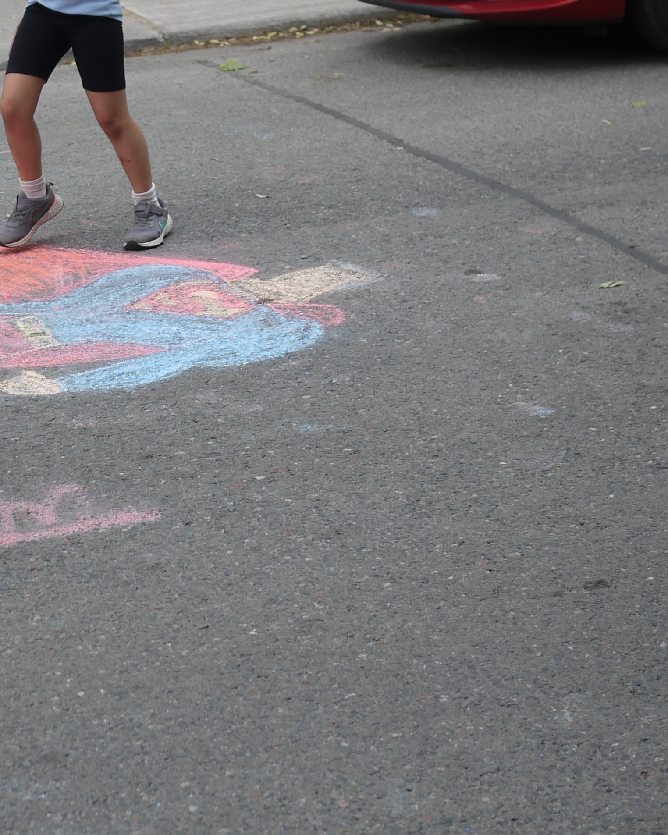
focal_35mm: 82
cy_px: 309
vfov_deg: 23.2
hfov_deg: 18.5
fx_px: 2026
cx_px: 86
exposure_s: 1/1000
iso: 100
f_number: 2
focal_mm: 20
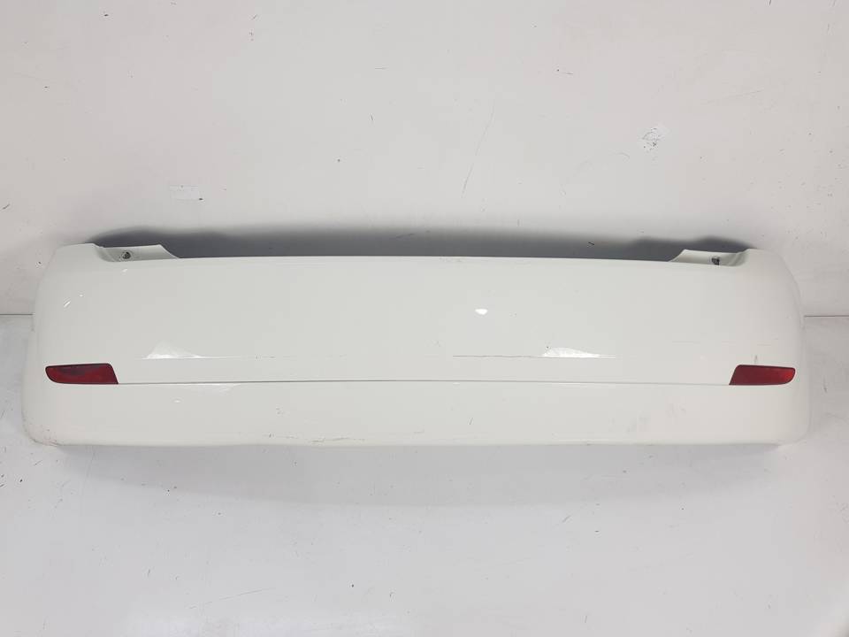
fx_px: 638
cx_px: 424
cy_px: 318
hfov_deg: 67.3
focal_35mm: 26
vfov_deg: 53.1
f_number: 1.7
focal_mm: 4.2
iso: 40
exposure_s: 1/126
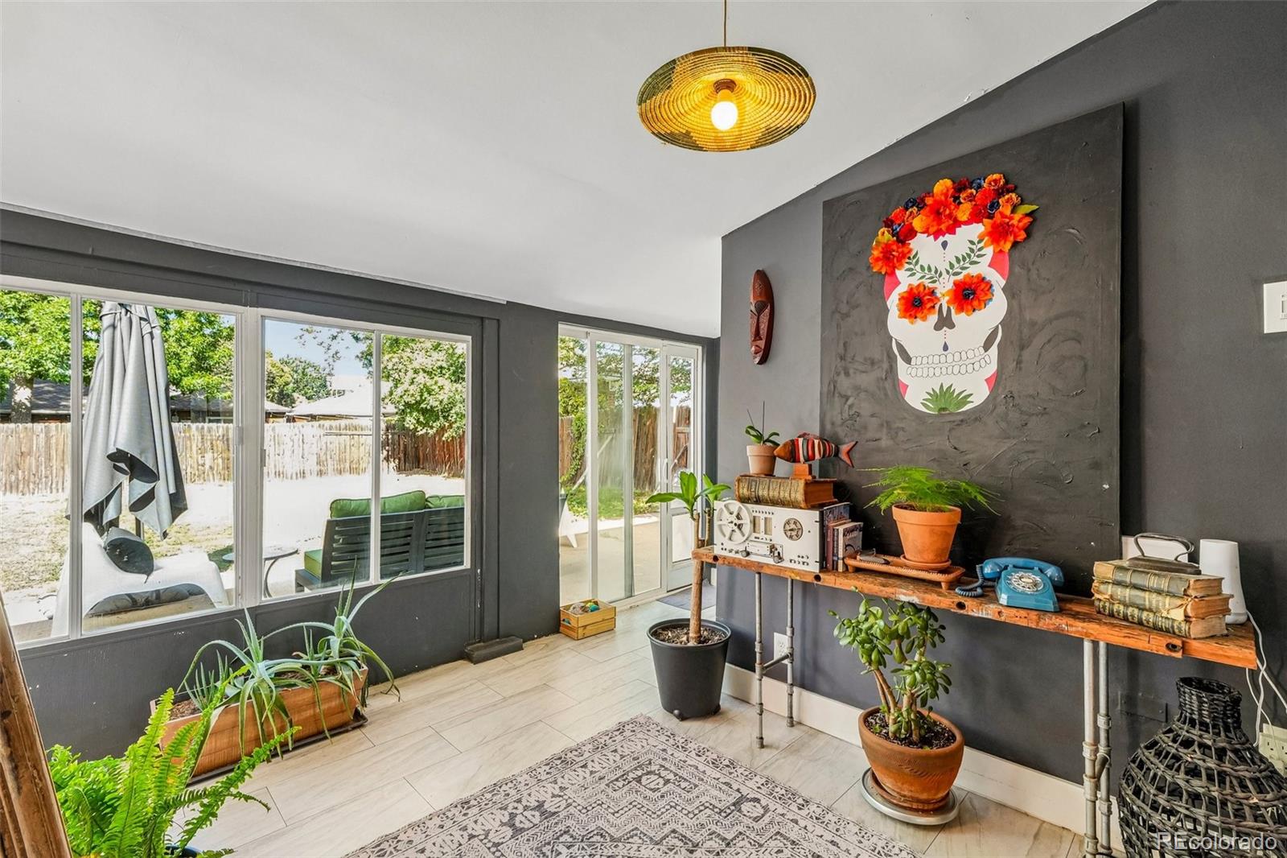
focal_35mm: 15
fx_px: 536
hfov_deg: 100.4
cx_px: 644
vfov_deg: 77.3
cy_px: 429
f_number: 8
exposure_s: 1/6
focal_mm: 10
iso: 800
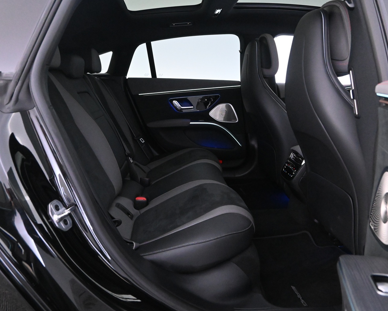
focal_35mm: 28
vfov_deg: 51.5
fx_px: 322
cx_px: 186
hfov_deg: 62.2
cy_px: 155
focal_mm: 16
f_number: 4.5
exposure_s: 1/30
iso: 6400
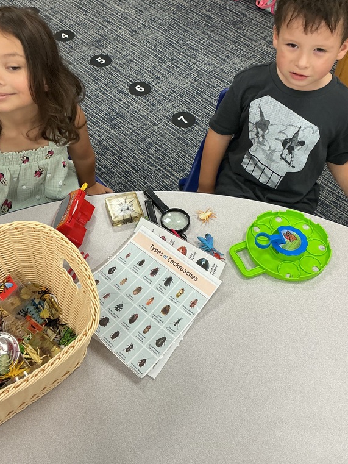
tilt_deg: -50.5
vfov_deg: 47.7
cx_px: 161
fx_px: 523
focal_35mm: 39
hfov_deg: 36.8
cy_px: 201
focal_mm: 3
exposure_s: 1/60
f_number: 1.8
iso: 50
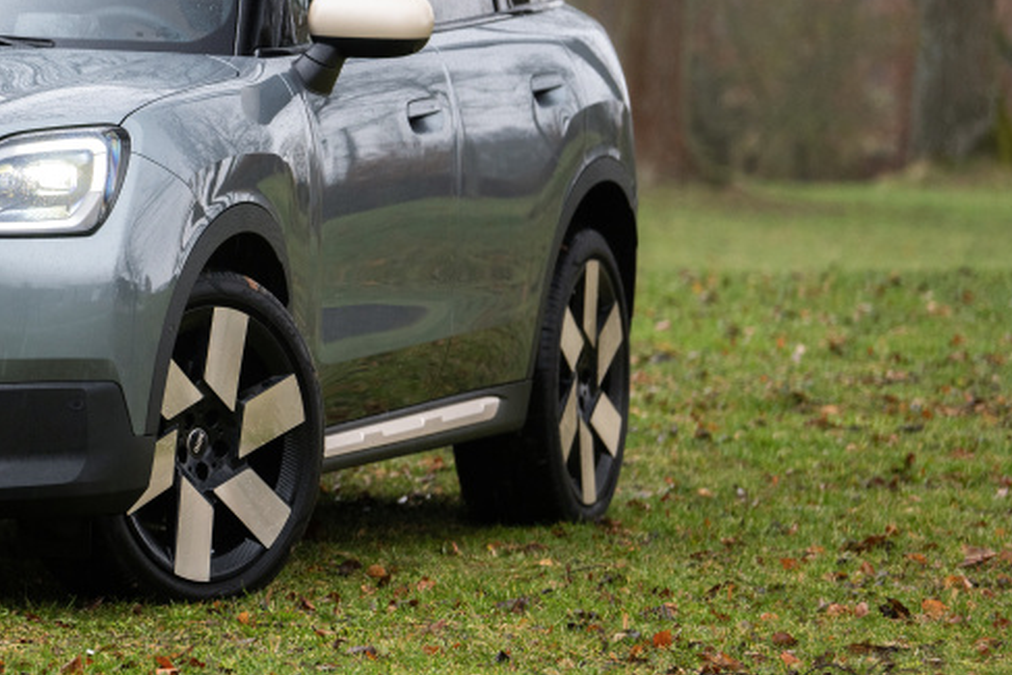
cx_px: -189
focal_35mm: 357
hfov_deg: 5.7
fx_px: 10038
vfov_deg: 3.9
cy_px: 123
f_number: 2.8
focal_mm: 145
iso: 250
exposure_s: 1/125
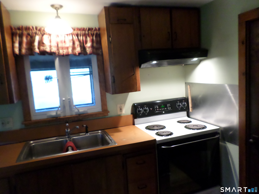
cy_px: 97
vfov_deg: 54.9
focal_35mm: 25
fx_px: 187
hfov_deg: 69.4
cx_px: 130
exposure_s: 1/30
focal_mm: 4.5
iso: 480
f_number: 2.5
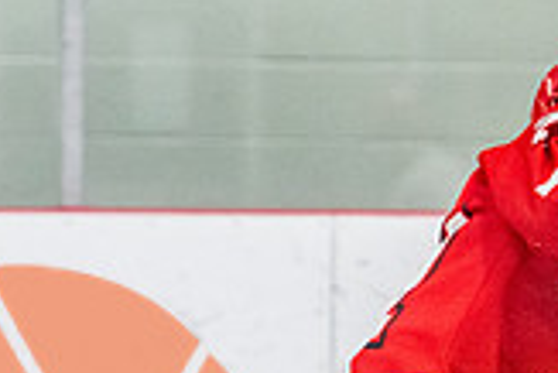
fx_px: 10720
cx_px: 482
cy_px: 352
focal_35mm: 691
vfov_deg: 2.0
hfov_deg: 3.0
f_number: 2.8
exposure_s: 1/800
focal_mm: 135
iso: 4000
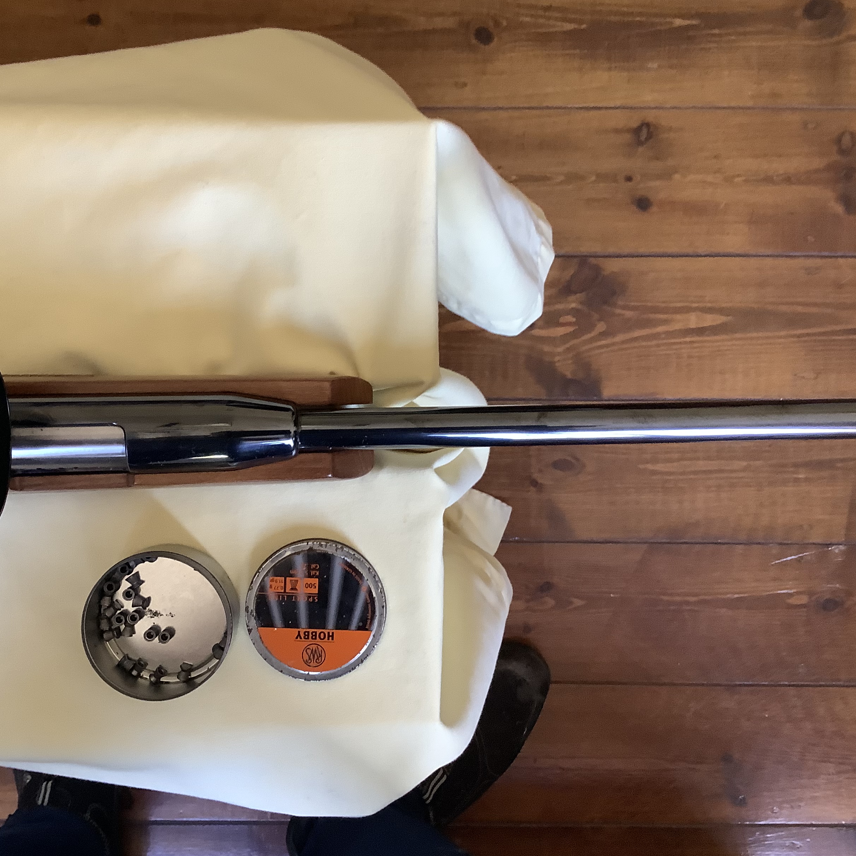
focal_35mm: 37
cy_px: 429
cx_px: 396
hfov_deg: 44.9
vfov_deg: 44.9
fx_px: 1035
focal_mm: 3.3
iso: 200
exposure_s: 1/50
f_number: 2.4
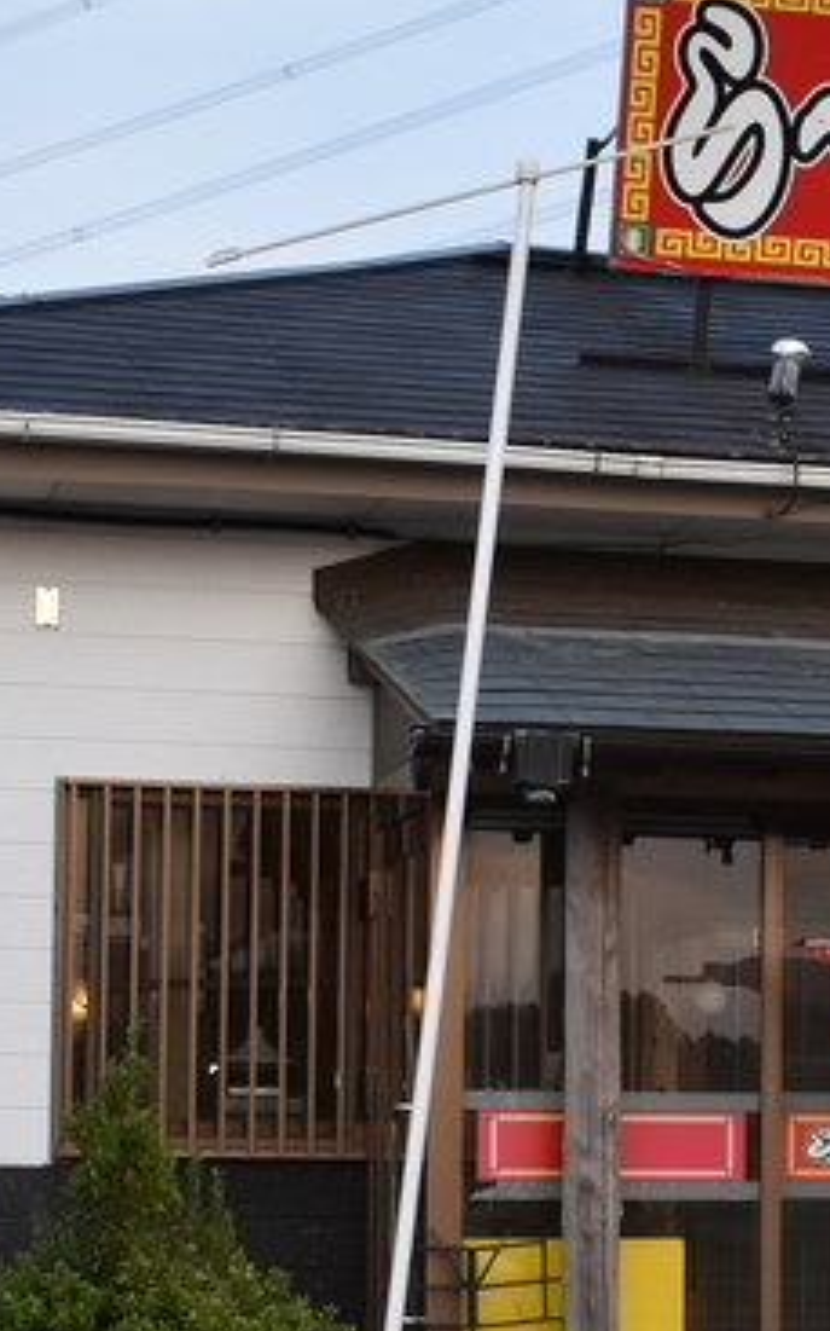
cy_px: 950
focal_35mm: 110
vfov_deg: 18.9
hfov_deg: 11.6
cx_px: 1033
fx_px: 3986
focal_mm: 22
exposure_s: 1/160
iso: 400
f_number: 6.3
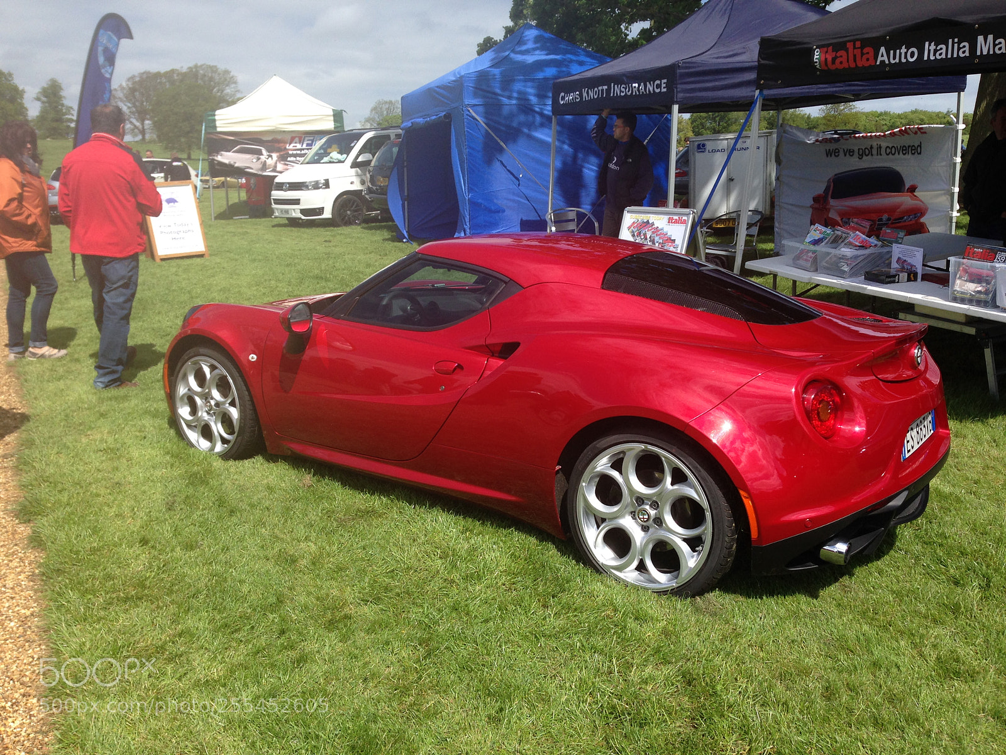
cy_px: 378
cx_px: 503
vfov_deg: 42.9
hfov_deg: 55.4
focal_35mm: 33
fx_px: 959
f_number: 2.4
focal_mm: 4.12
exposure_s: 1/1427
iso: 50
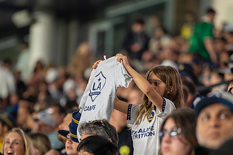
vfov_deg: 4.5
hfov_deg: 6.8
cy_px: 106
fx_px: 1972
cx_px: 143
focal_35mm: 305
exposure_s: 1/200
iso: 800
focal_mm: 190
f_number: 2.8
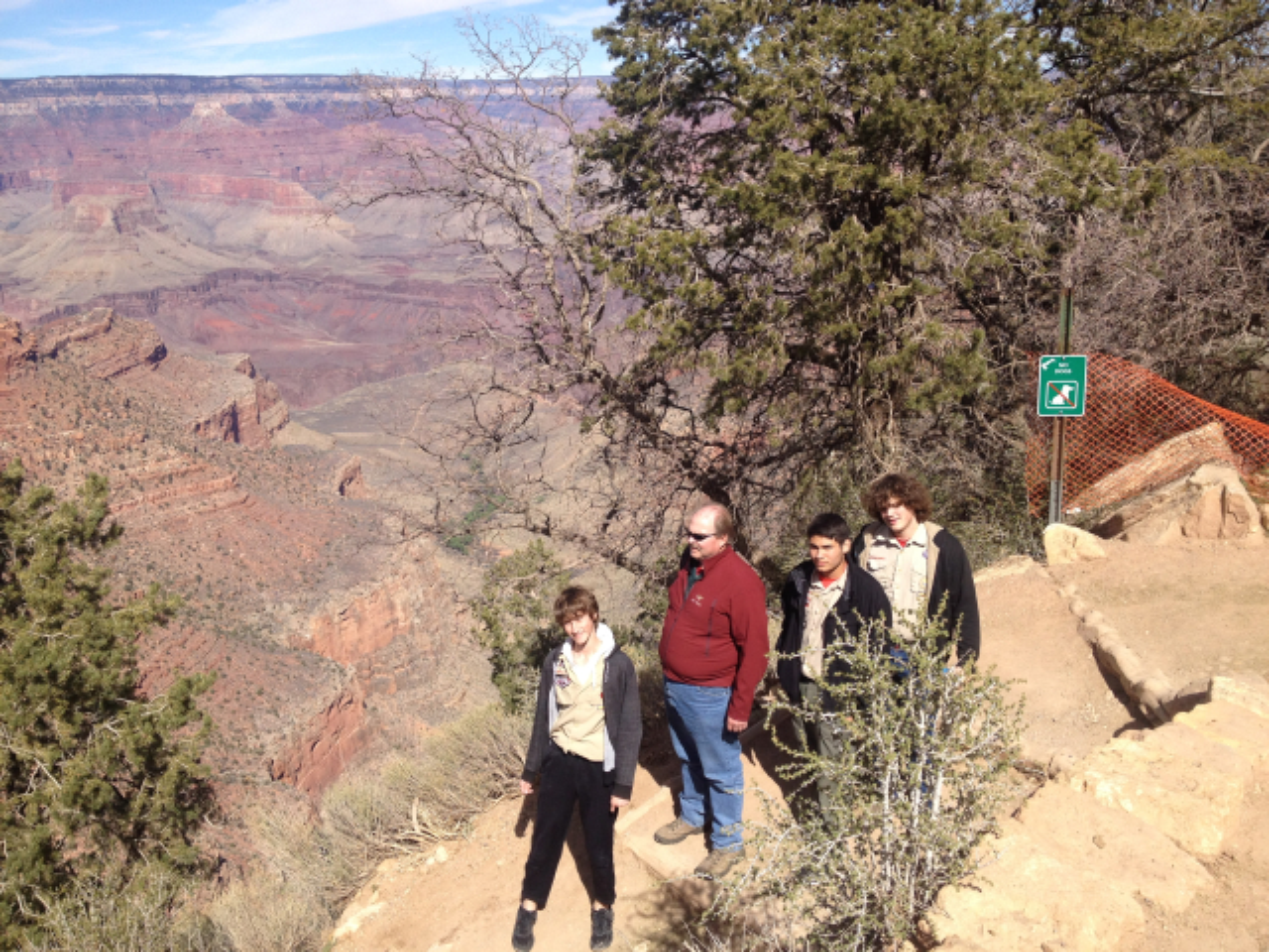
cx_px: 634
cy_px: 476
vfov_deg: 40.7
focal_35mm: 35
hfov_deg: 52.6
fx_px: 1283
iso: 50
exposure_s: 1/1672
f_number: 2.4
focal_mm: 4.28
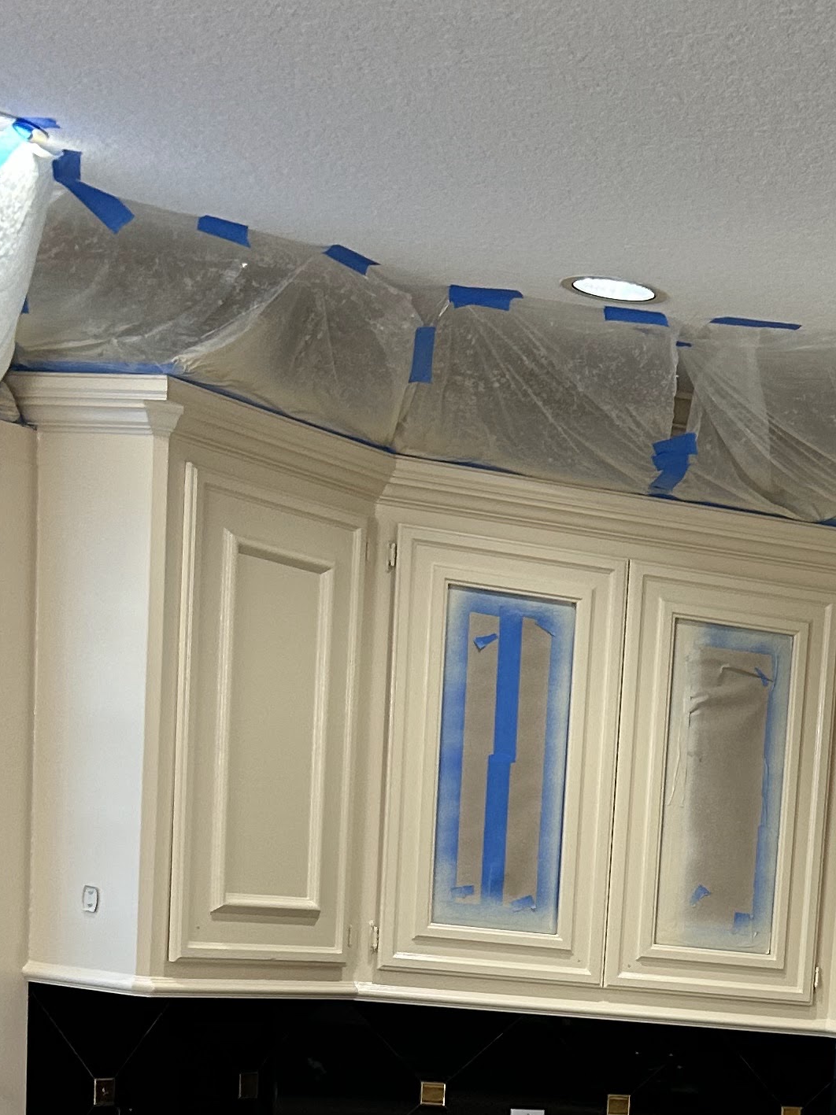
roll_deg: -5.5
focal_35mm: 74
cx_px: 994
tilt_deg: -8.7
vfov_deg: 24.1
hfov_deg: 18.8
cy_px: 1321
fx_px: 2384
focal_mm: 5.7
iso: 125
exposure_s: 1/60
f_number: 1.5
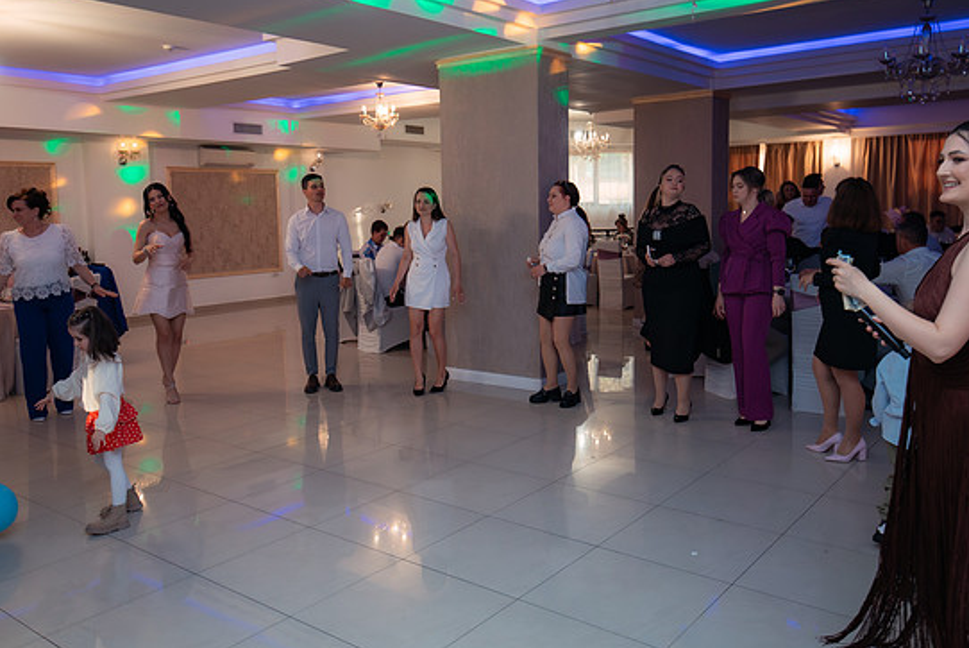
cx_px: 464
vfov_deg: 43.6
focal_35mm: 30
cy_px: 296
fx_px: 808
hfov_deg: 61.9
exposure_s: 1/200
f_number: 2.8
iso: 1600
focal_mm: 26
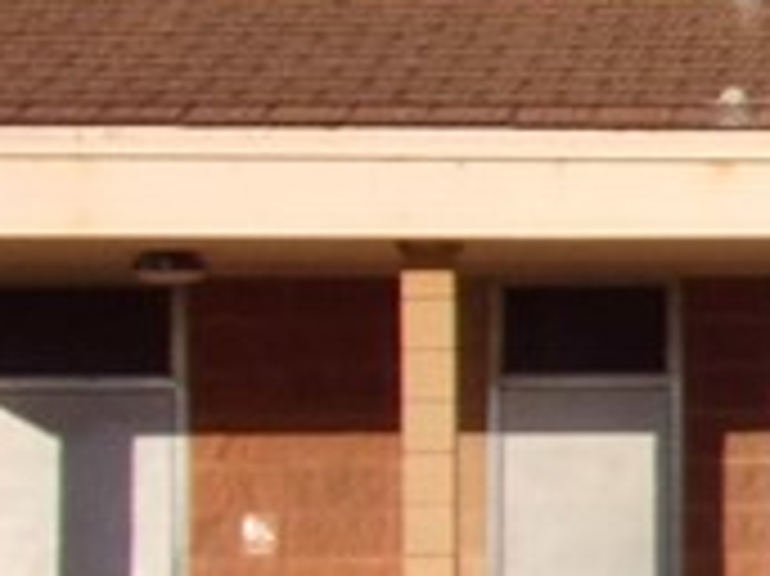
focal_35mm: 234
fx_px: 5201
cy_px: 306
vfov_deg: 6.3
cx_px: 1869
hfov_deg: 7.8
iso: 80
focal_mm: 7
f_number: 3.9
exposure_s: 1/1000
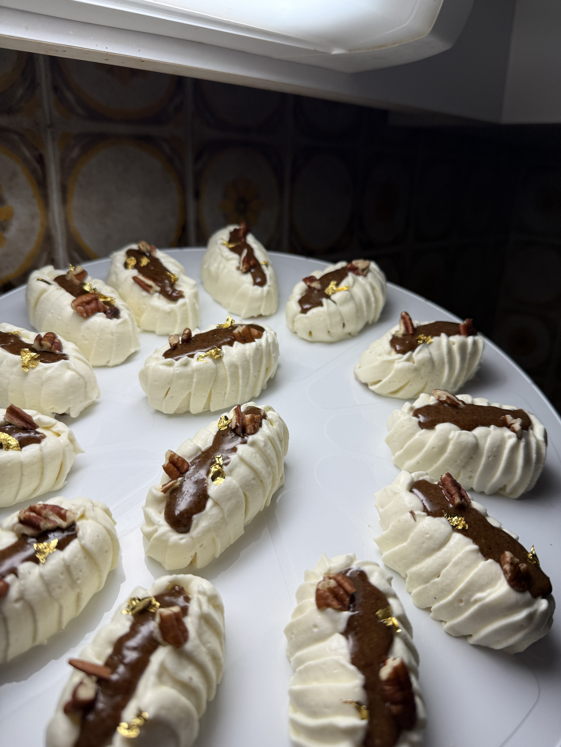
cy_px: 374
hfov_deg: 56.8
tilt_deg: -20.2
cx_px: 280
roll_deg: -3.2
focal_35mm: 24
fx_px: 519
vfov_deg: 71.6
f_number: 1.78
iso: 80
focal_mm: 6.76
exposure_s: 1/467
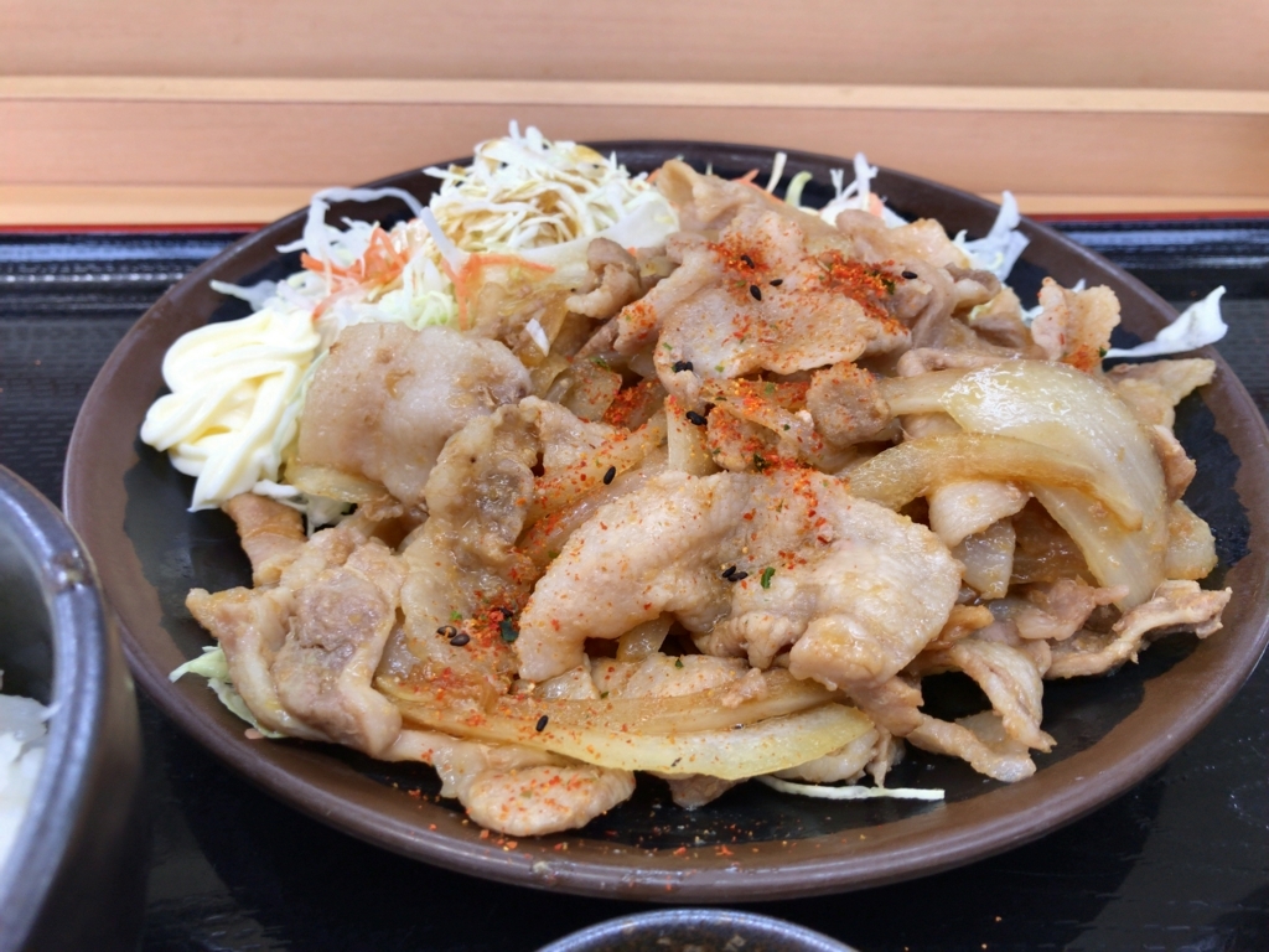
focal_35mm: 28
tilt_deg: -40.8
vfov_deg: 49.7
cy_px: 476
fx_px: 1026
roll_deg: +0.0
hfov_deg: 63.4
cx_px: 634
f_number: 1.8
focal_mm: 3.99
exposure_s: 1/30
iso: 20
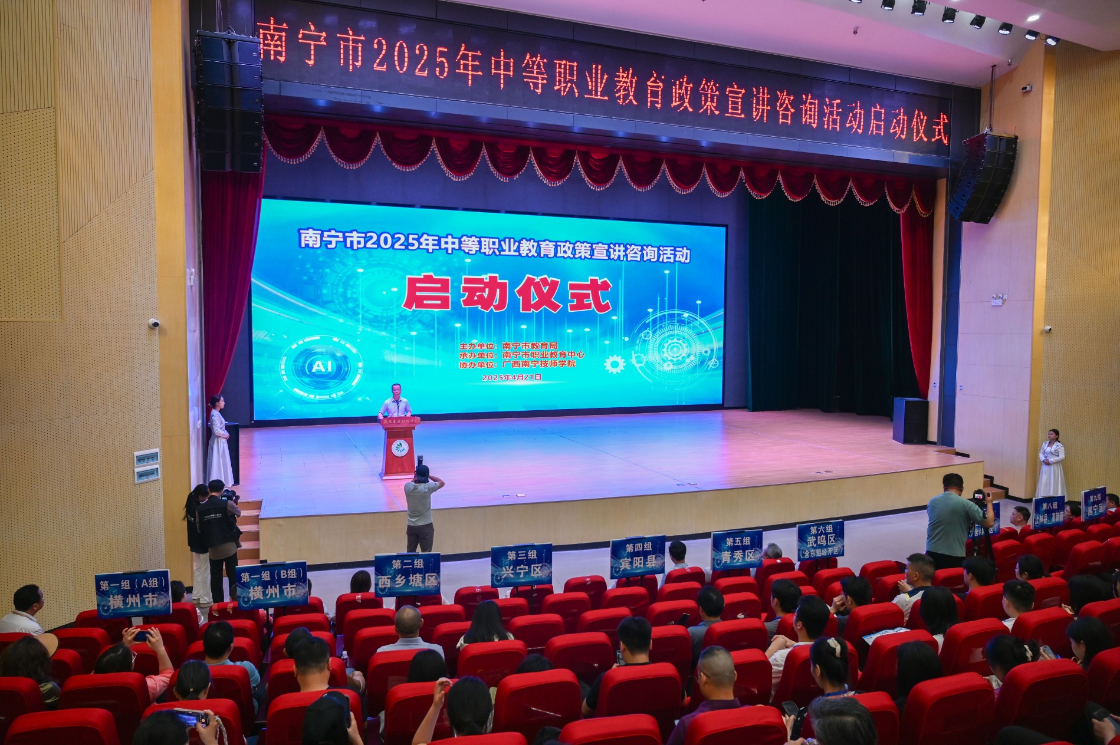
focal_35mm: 24
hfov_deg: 73.8
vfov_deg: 53.1
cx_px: 560
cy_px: 372
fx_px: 746
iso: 800
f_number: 4
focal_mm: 24
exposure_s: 1/160
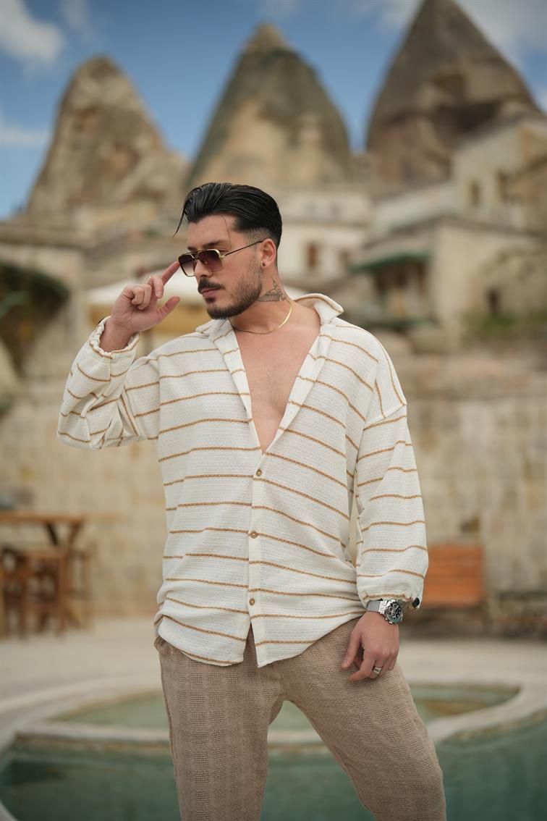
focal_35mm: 50
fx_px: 1139
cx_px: 274
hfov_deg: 27.0
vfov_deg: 39.6
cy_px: 410
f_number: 1.2
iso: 320
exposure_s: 1/1250
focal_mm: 50
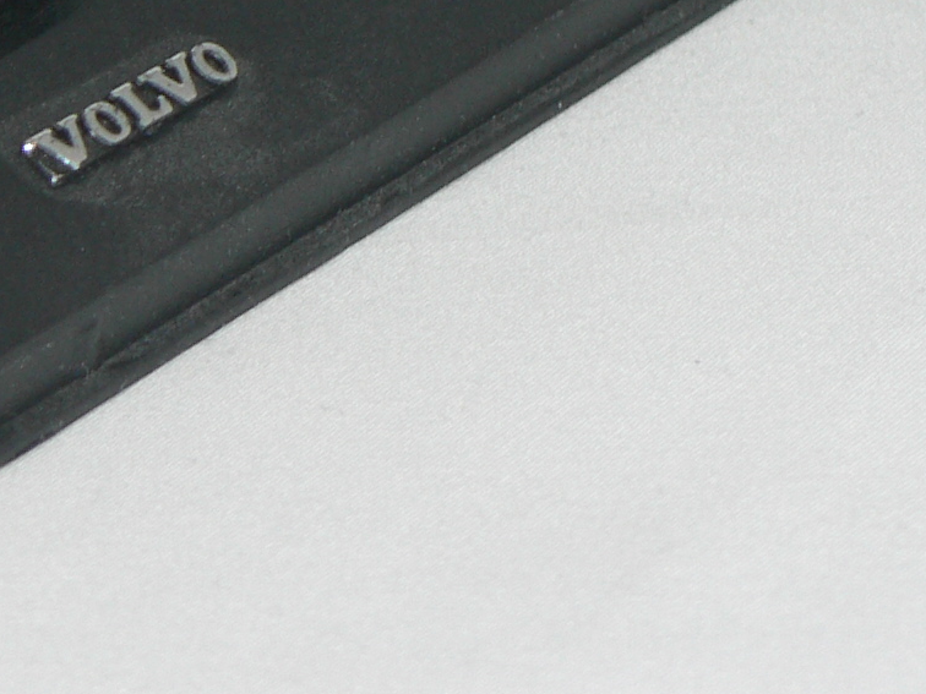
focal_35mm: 413
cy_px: -404
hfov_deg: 4.8
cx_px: -73
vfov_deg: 3.6
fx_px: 11048
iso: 80
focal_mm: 20.3
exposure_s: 1/60
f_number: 3.2
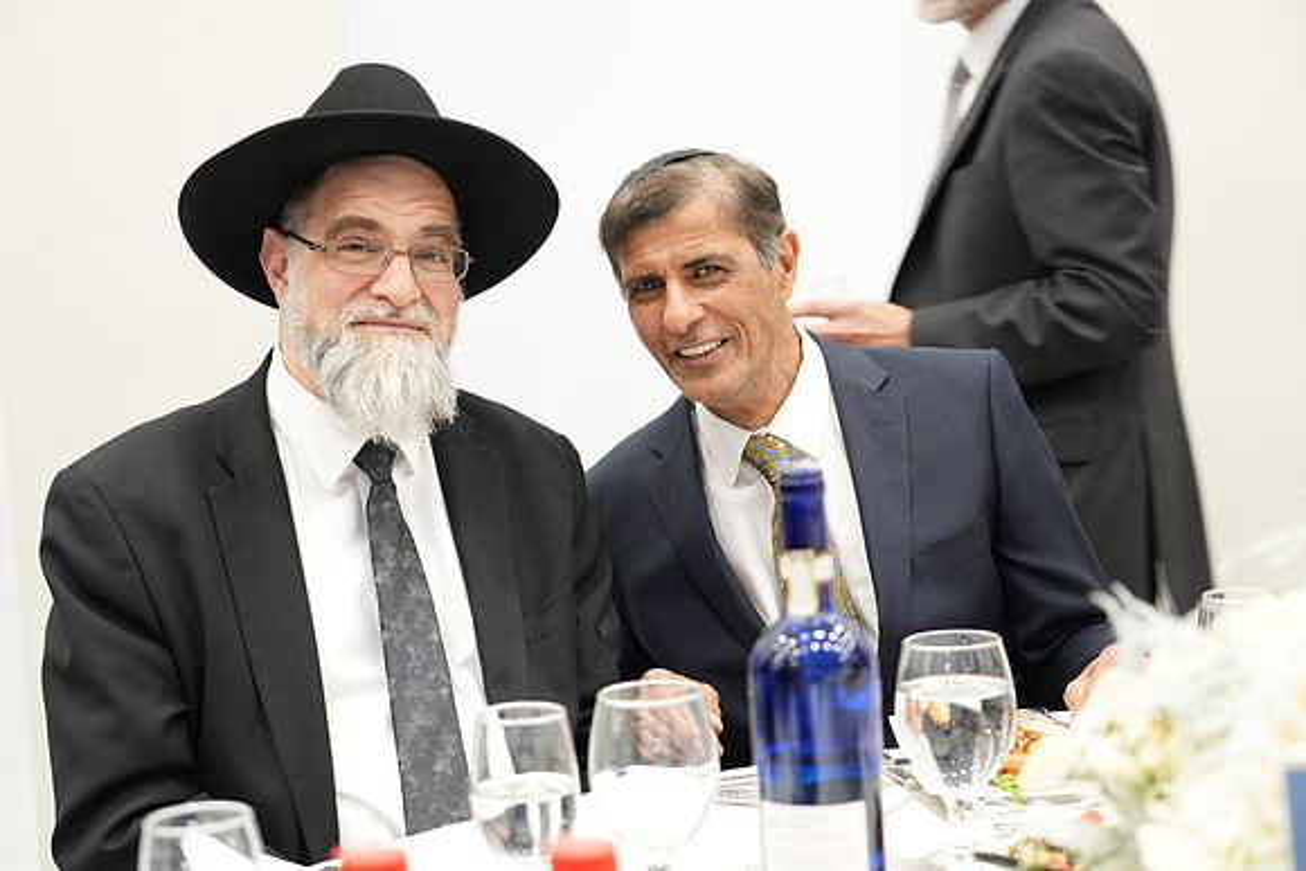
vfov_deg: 23.0
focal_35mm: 59
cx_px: 653
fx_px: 2141
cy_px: 436
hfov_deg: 33.9
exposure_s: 1/60
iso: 2500
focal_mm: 59
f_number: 4
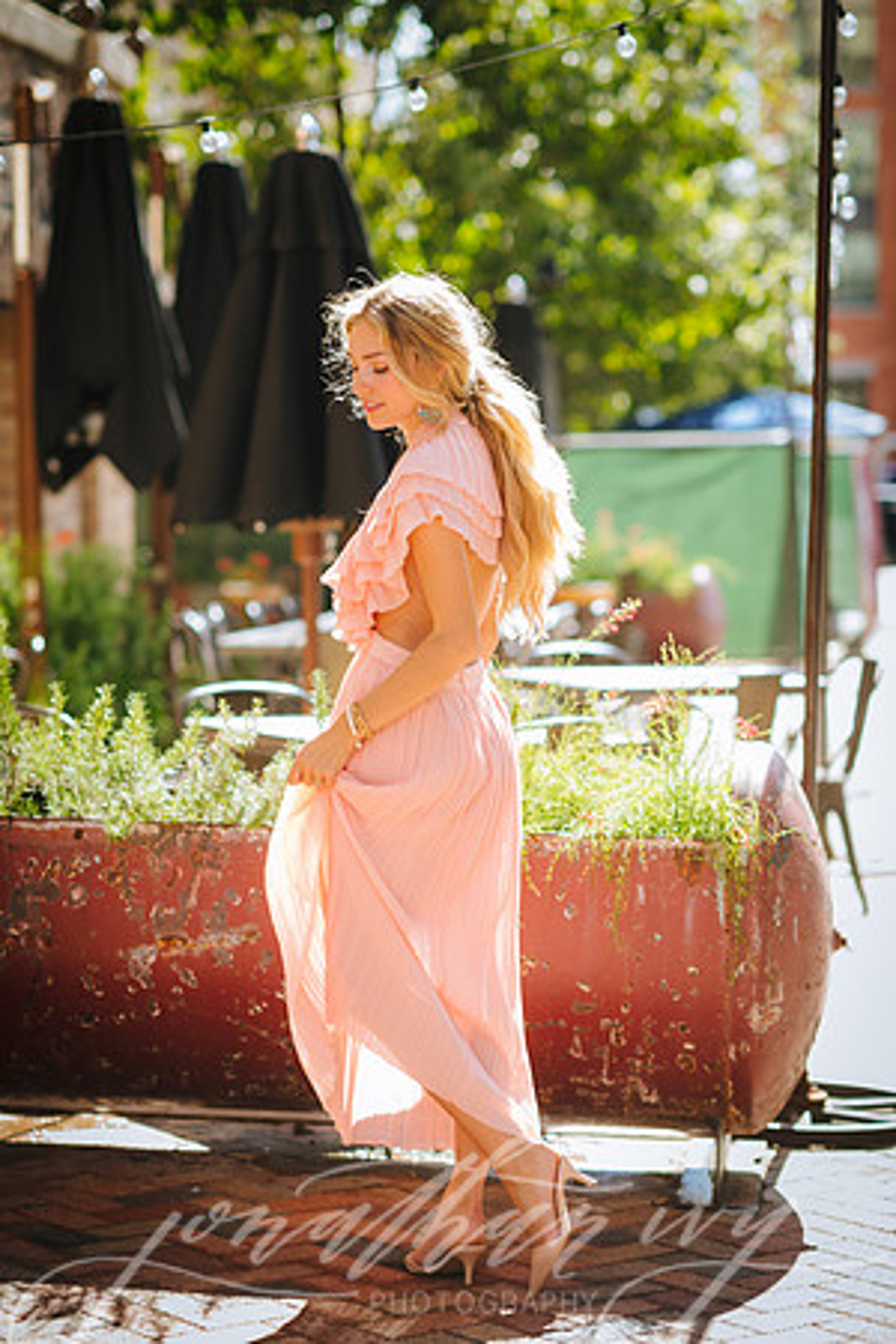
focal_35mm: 85
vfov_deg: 23.9
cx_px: 448
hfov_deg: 16.1
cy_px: 672
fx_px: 3173
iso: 31
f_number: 2.5
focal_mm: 85
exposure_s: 1/200
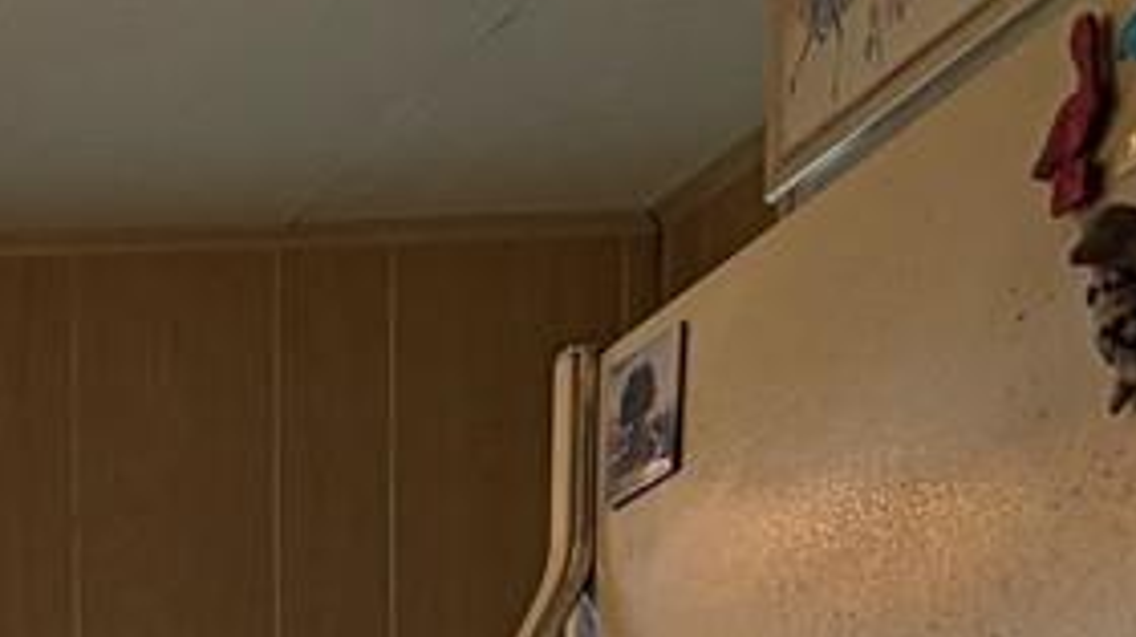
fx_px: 4876
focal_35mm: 162
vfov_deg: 6.8
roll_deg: +1.1
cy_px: 1846
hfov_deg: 11.6
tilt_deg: -2.1
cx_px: -1315
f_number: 1.6
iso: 125
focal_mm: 5.96
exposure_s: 1/60
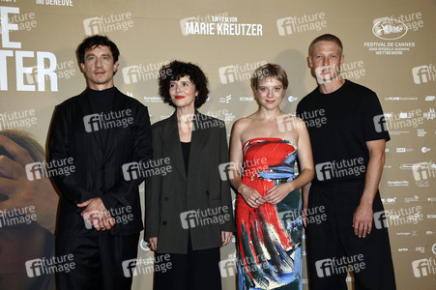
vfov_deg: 28.0
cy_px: 145
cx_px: 218
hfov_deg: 41.1
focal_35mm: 48
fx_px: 581
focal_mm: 48
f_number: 5.6
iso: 640
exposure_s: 1/250
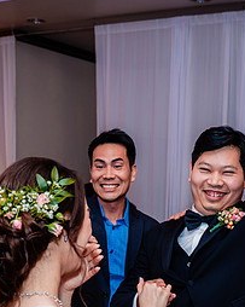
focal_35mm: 60
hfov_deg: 25.2
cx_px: 168
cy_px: 233
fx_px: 544
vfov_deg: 30.9
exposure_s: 1/160
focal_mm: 28
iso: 640
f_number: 3.5
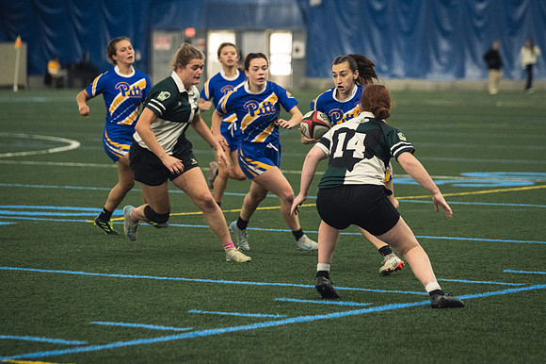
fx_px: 2956
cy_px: 182
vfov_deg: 7.0
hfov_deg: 10.6
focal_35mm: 195
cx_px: 273
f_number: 2.8
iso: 6400
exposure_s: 1/500
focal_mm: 130
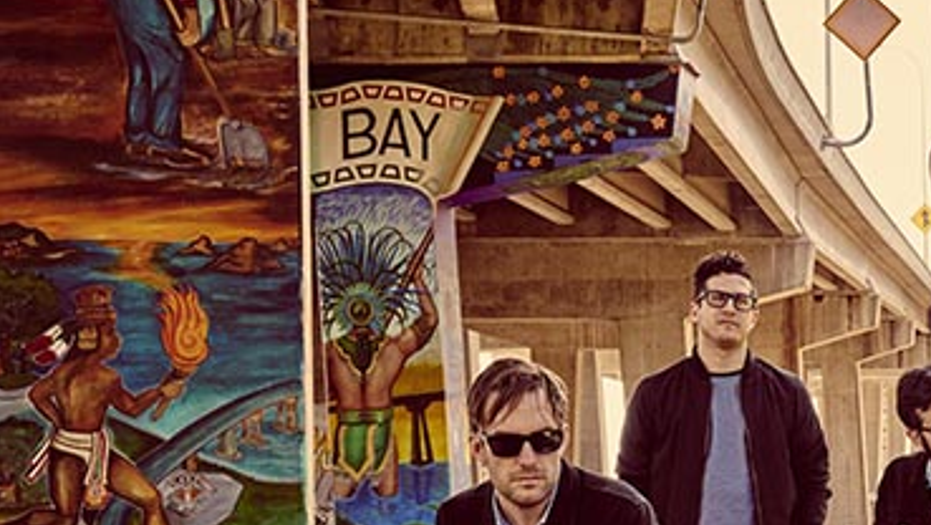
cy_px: 478
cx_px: 1106
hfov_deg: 19.7
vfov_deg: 11.8
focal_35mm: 102
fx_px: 2519
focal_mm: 38
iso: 400
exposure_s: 1/200
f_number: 6.3
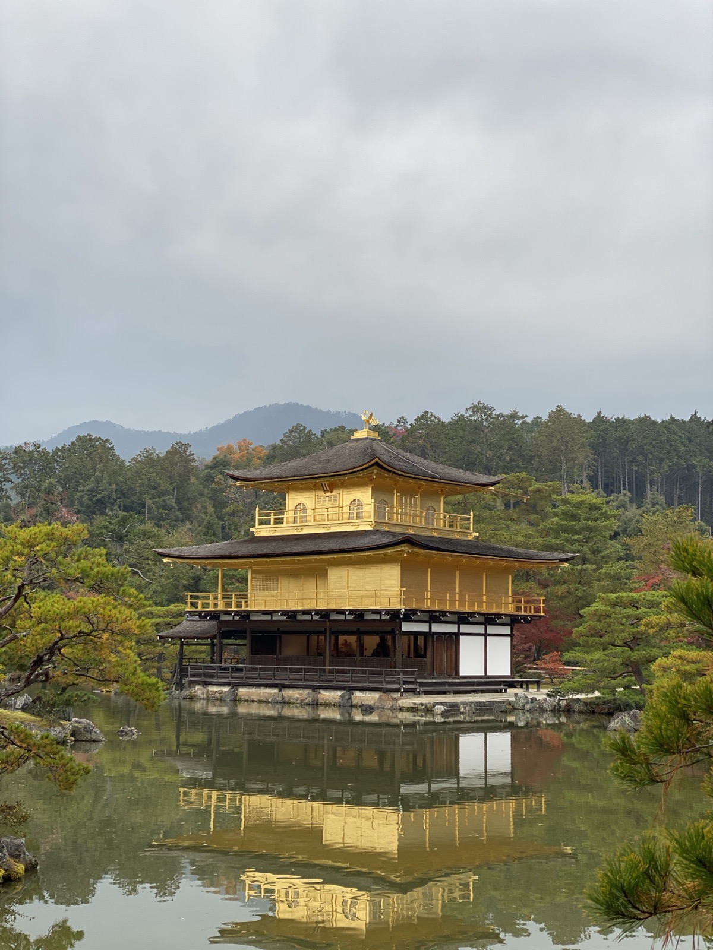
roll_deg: -0.1
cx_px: 356
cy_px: 475
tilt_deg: +8.0
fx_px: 1428
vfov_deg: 36.8
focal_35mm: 52
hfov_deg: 28.0
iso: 20
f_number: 2
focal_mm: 6
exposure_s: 1/320
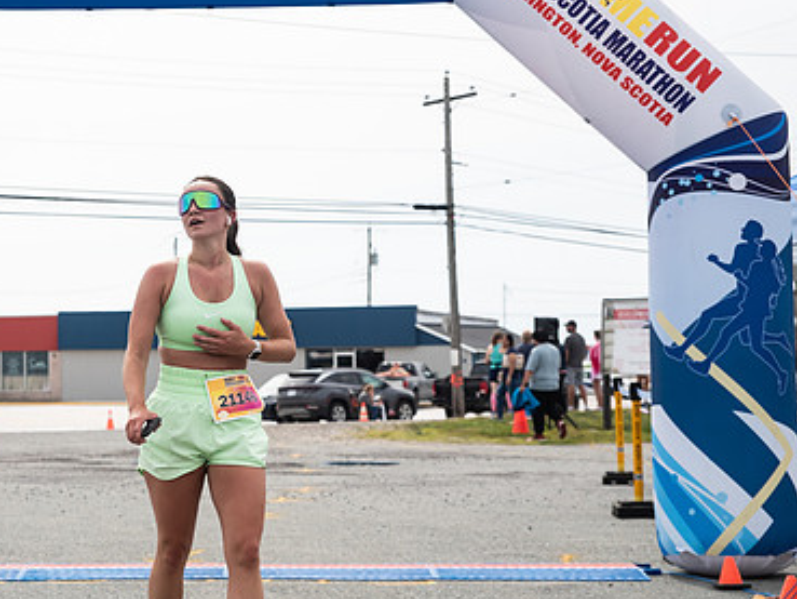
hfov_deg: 23.0
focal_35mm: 84
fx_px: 1935
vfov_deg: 17.6
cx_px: 172
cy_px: 301
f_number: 4
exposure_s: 1/3200
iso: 800
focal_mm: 52
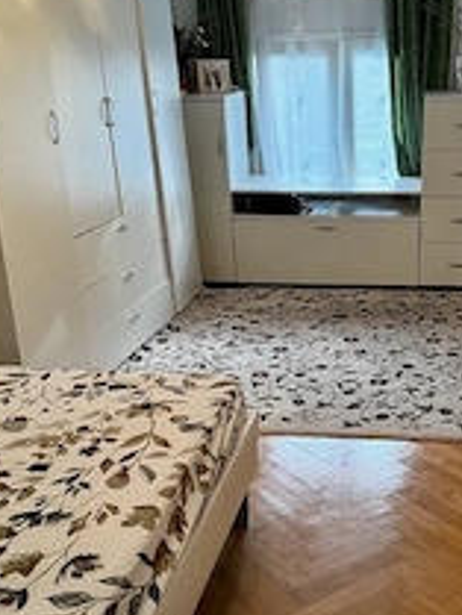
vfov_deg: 41.1
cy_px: 356
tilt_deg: -19.3
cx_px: 350
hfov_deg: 31.0
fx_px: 818
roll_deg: +0.8
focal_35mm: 46
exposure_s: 1/50
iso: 200
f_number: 1.78
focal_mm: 6.76
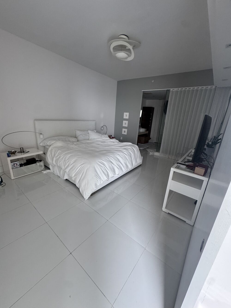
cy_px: 154
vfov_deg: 102.1
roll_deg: -3.7
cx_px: 116
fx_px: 125
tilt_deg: -13.2
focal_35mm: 14
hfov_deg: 85.7
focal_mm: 2.22
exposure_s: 1/99
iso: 250
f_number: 2.2
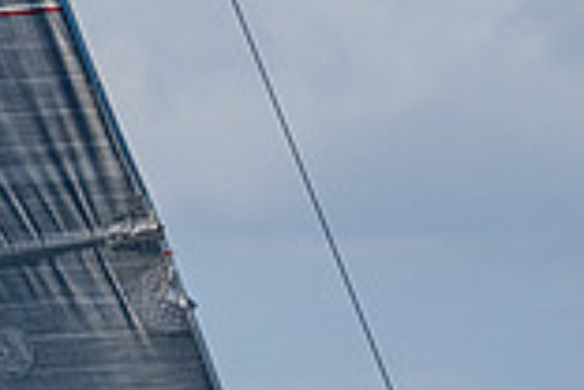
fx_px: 15021
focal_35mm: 926
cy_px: 673
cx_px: -212
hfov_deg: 2.2
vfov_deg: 1.5
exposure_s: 1/6400
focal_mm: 210
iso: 400
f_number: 6.3
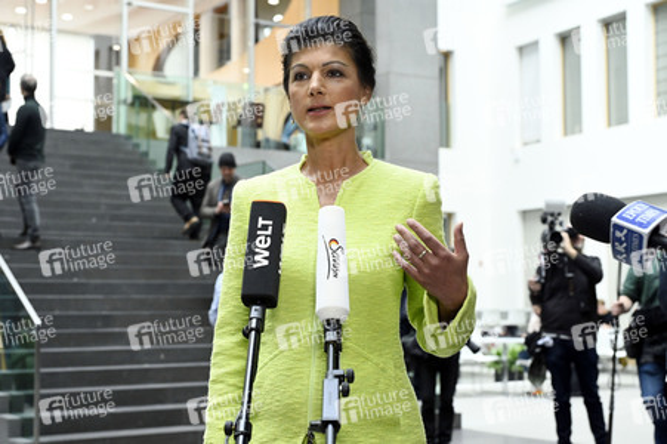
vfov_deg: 25.0
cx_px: 334
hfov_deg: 36.9
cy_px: 222
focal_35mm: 54
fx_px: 1000
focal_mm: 54
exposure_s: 1/500
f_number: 5
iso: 5000
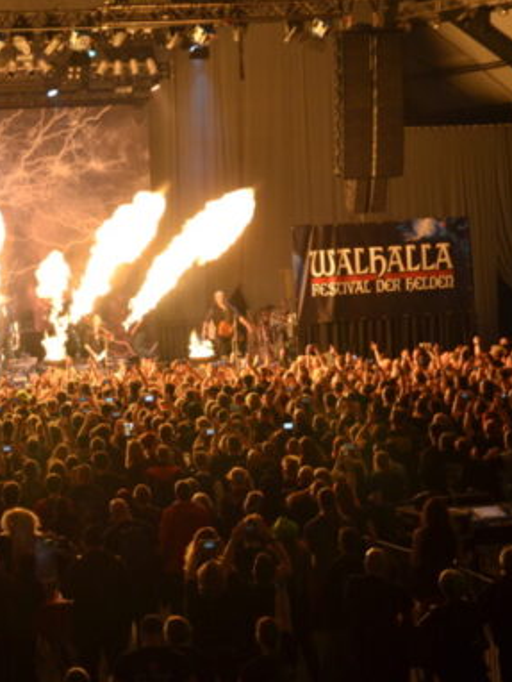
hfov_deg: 11.7
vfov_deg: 15.6
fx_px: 2482
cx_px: 96
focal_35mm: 126
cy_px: 327
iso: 400
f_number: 4.8
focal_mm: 48
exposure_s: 1/30
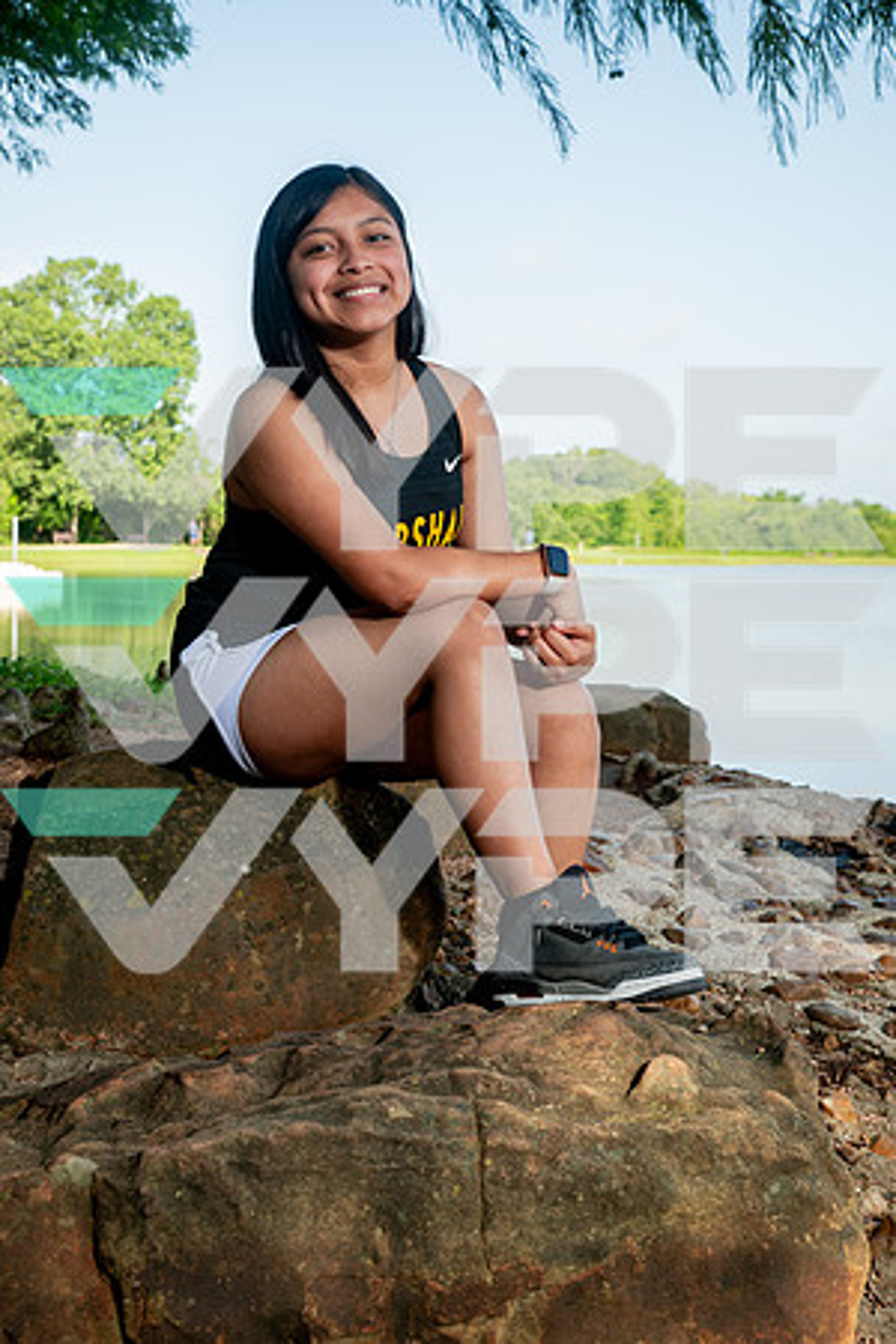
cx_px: 448
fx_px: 1941
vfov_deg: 38.2
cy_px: 672
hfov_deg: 26.0
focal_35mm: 52
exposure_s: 1/200
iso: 200
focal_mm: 52
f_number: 7.1
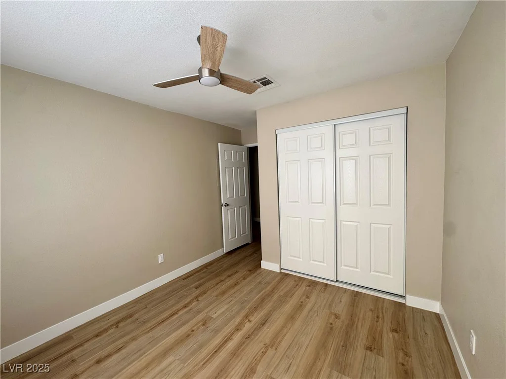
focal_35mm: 14
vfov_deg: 85.7
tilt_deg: -3.7
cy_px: 190
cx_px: 253
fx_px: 205
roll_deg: +2.1
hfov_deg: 102.1
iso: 40
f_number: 2.2
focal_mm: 2.22
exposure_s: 1/298
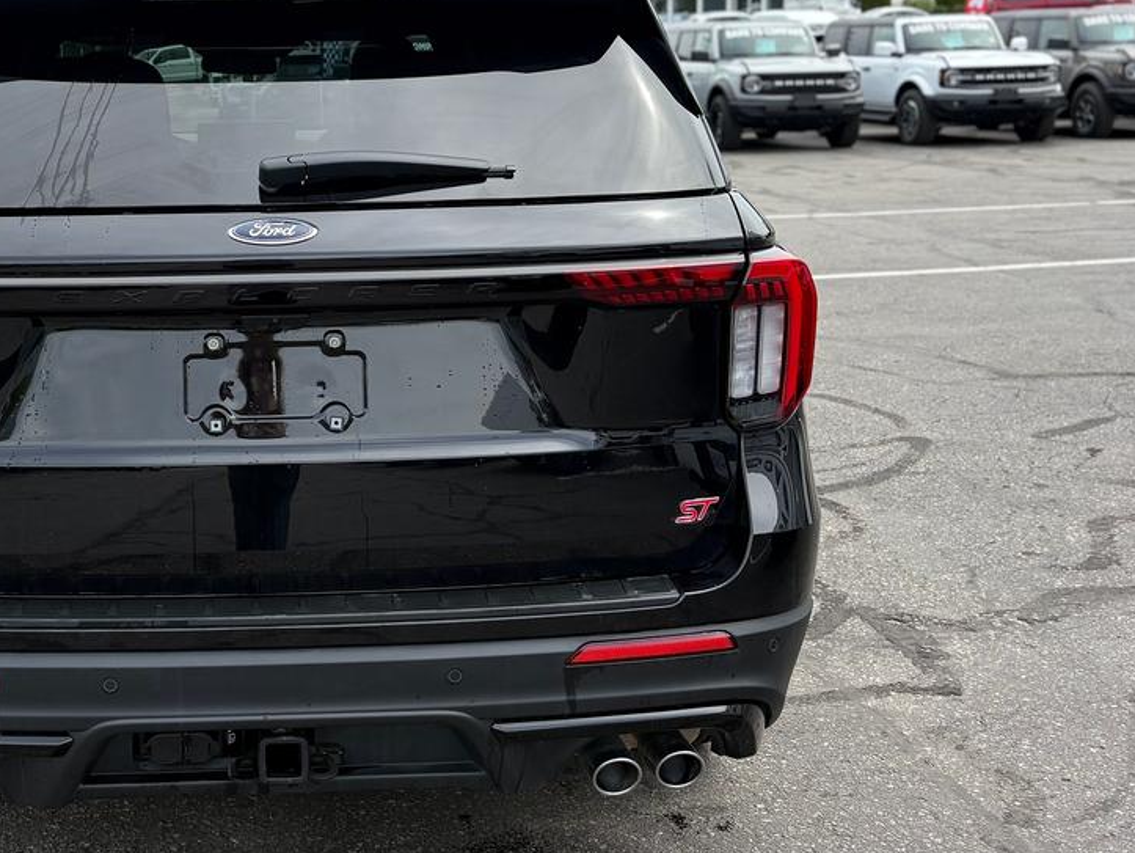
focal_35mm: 46
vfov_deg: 31.4
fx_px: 1509
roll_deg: +1.5
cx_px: 261
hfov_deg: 39.9
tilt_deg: -7.0
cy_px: 316
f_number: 1.6
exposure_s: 1/1550
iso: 50
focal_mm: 5.96
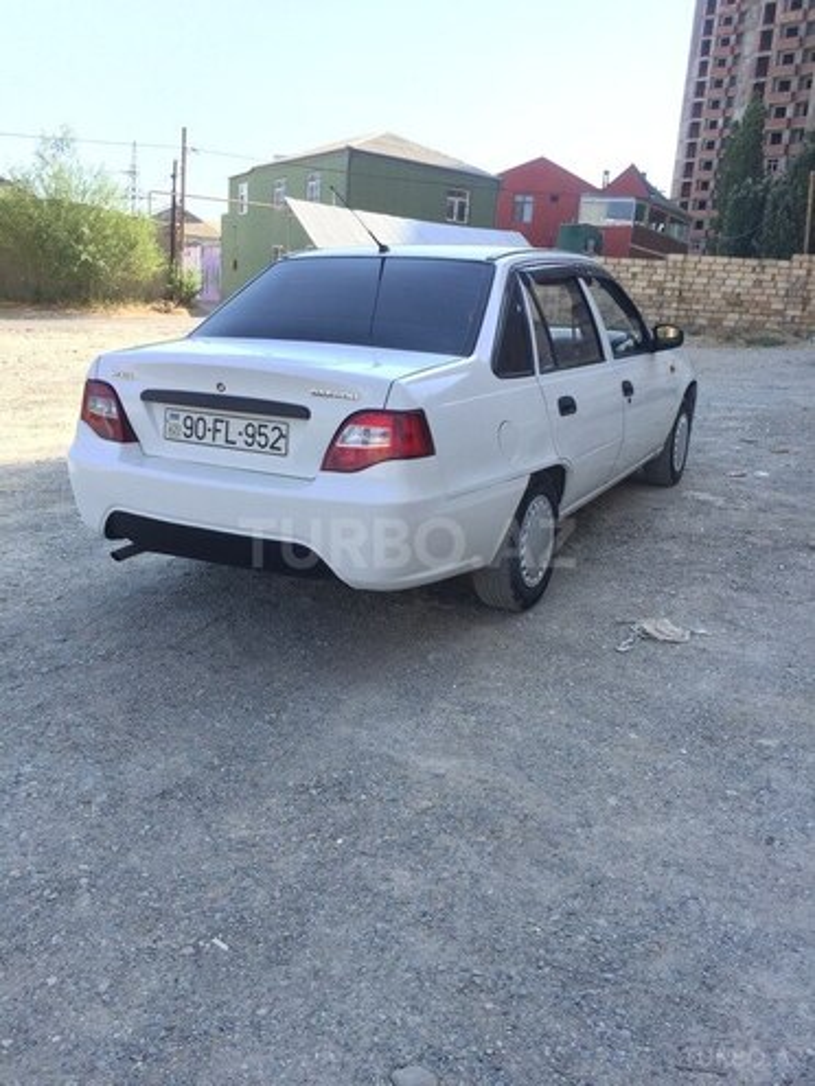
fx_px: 910
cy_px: 543
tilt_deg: -11.1
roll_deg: -4.9
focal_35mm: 29
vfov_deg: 61.7
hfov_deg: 48.2
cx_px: 408
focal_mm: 4.15
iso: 32
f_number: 2.2
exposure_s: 1/311
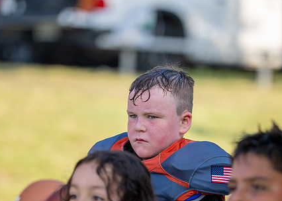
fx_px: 2106
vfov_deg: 5.5
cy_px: 124
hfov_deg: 7.7
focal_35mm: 263
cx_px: 167
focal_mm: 167
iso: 320
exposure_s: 1/2500
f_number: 2.8
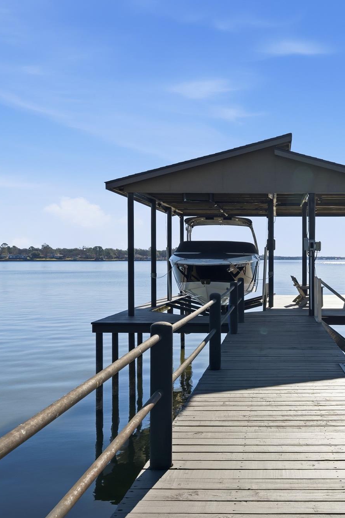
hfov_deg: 34.7
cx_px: 283
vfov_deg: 51.9
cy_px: 257
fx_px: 532
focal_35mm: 37
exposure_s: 1/6400
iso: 500
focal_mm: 24
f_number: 8
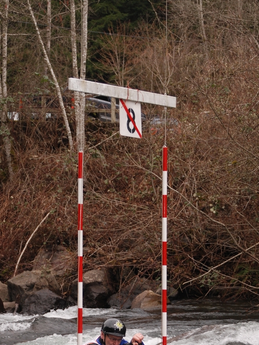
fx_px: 1315
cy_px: 230
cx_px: 107
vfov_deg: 14.9
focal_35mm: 132
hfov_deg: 11.2
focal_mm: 55
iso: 250
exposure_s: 1/200
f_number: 5
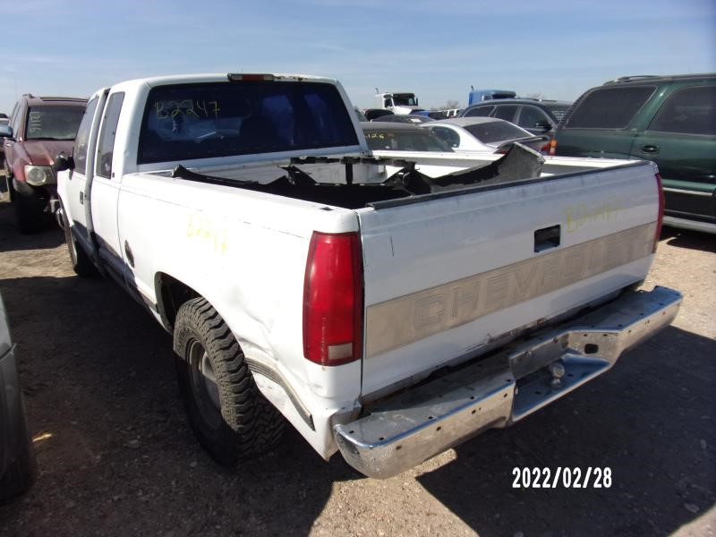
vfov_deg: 56.8
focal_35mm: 24
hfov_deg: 71.6
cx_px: 358
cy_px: 268
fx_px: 496
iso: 80
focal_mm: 4.3
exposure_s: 1/150
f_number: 10.8
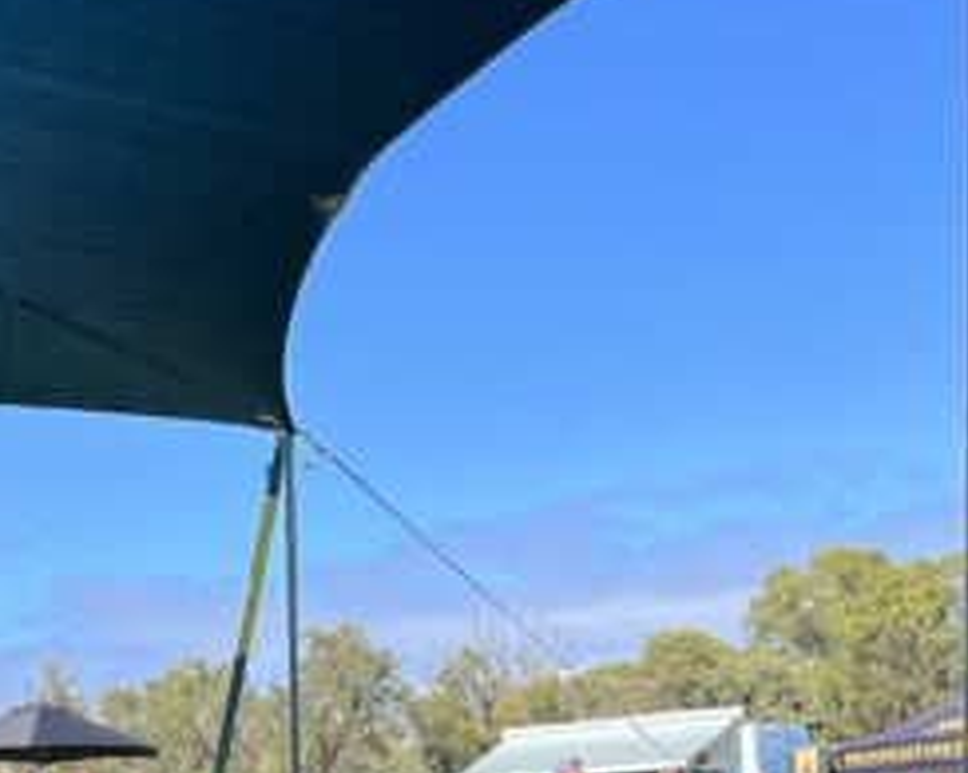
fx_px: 2291
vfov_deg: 18.1
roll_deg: +2.6
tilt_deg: -2.9
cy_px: 955
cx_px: 20
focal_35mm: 80
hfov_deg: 23.0
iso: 50
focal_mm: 5.1
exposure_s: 1/2268
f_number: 1.6
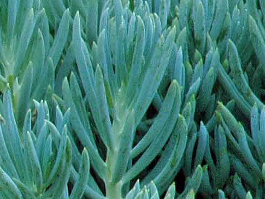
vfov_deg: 2.4
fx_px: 4786
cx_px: -339
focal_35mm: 625
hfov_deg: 3.1
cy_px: 73
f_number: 29
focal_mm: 70
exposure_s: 1/10
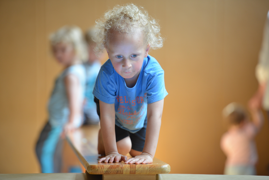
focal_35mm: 200
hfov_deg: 10.3
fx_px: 1495
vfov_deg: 6.9
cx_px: 134
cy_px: 90
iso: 720
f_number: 2.8
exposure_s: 1/200
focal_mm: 200
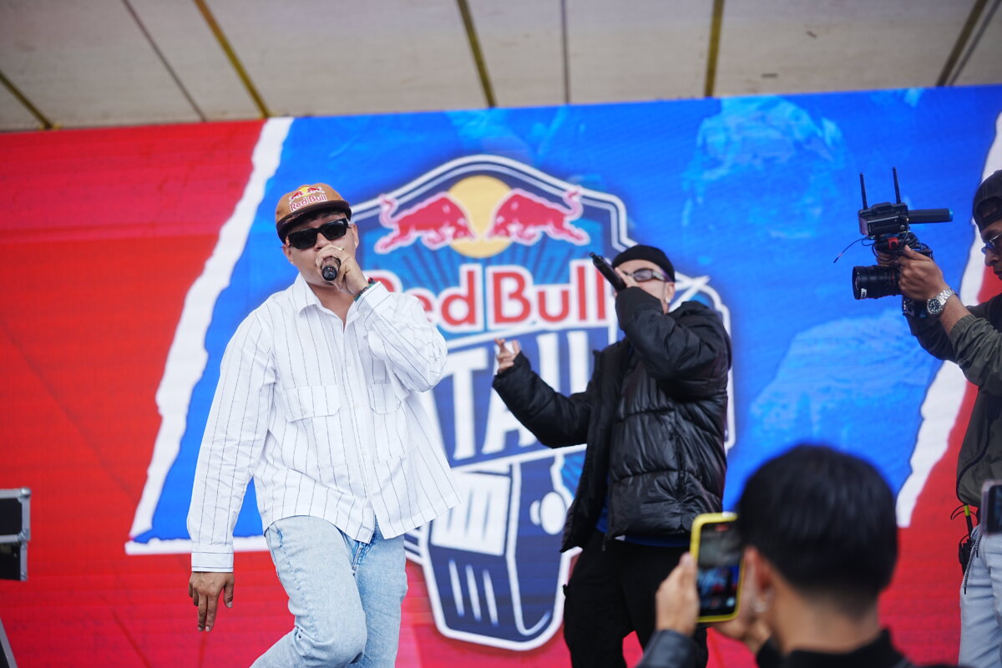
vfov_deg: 27.0
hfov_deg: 39.6
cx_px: 501
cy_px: 334
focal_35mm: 50
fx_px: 1392
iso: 100
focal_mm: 50
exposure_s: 1/2000
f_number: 1.4
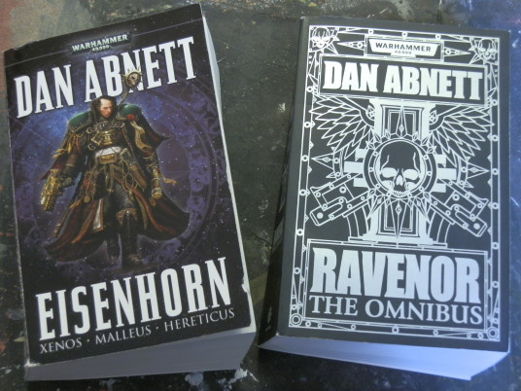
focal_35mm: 61
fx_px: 918
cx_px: 260
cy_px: 196
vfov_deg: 24.0
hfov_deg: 31.7
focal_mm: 10.99
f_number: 3.7
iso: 200
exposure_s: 1/10
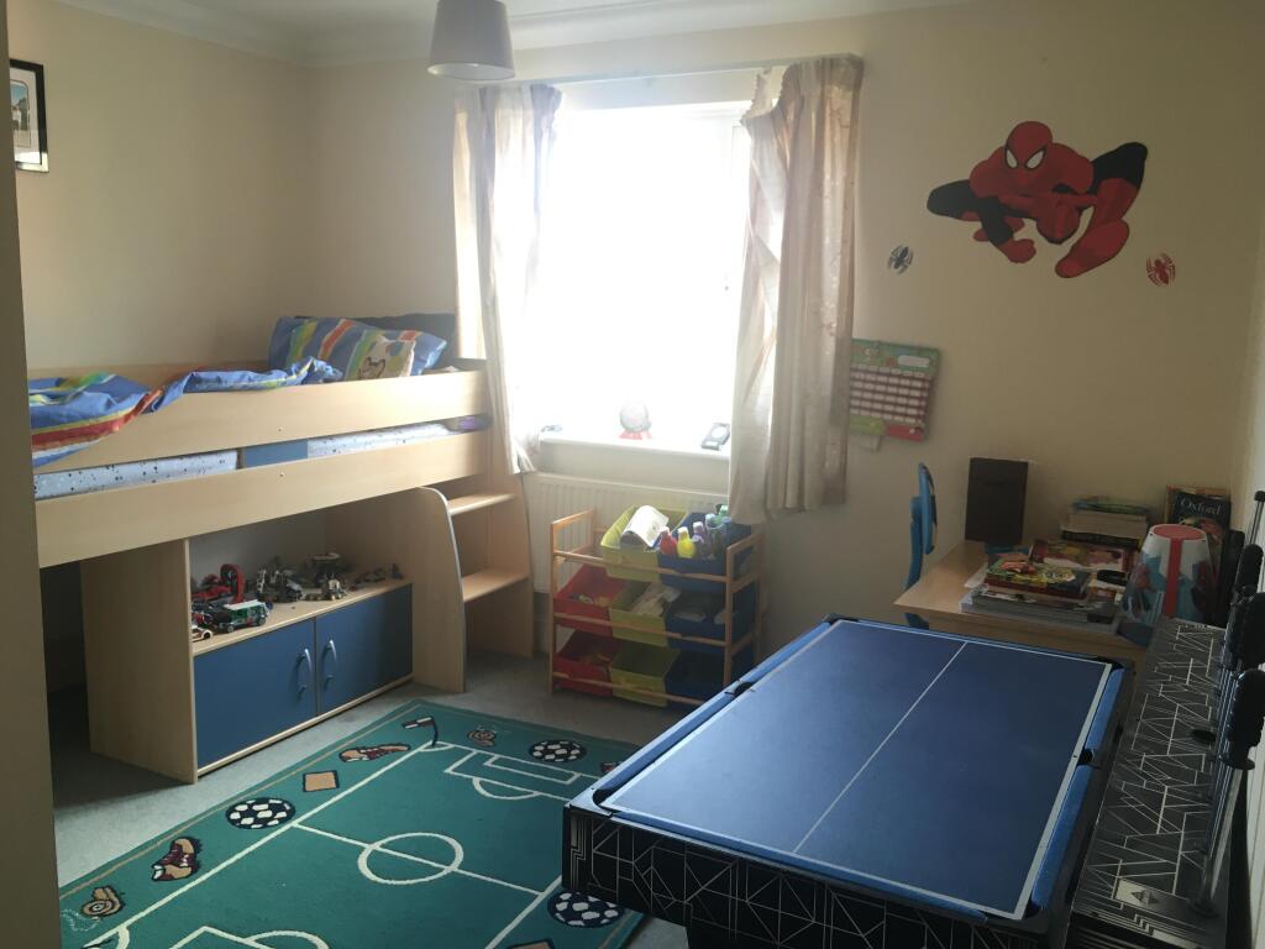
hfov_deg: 61.7
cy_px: 474
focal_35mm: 29
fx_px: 1060
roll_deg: -1.6
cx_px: 632
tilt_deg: -9.3
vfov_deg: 48.2
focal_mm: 4.15
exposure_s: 1/33
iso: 64
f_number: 2.2
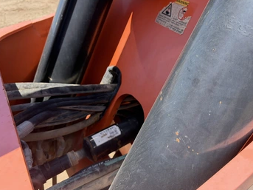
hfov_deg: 63.4
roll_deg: +1.4
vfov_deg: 49.7
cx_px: 136
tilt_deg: -38.4
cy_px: 89
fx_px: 205
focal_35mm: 28
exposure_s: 1/1250
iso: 100
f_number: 1.78
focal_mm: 6.76
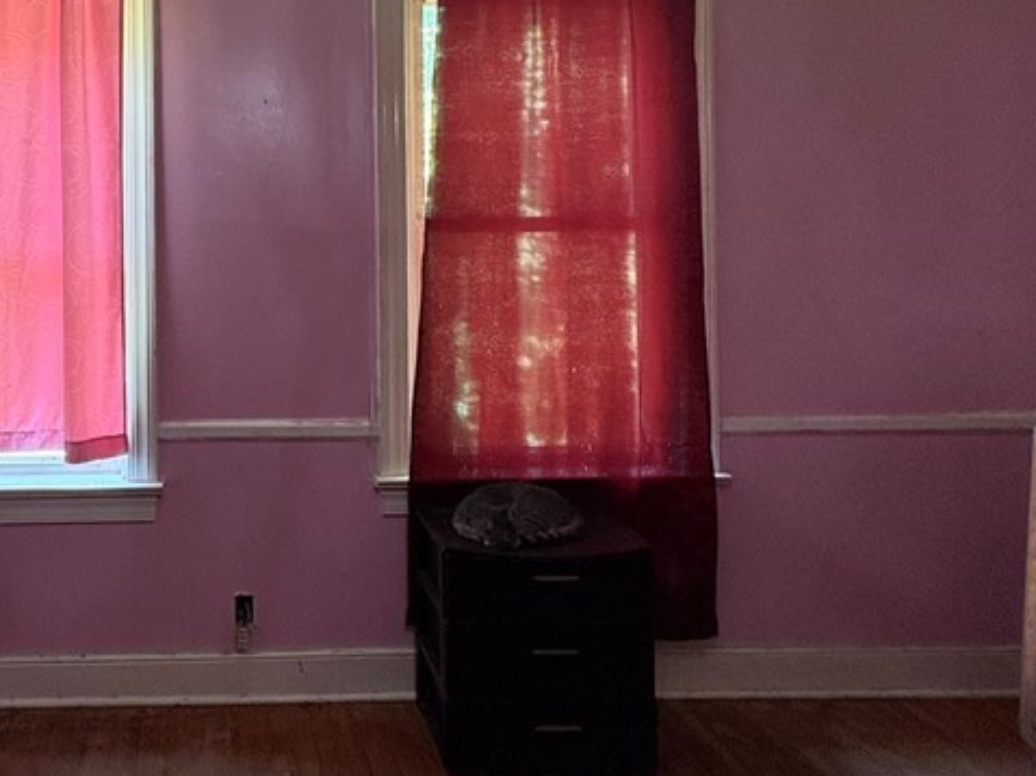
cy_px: 215
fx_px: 897
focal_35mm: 30
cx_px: 210
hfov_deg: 55.8
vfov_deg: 45.5
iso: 400
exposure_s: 1/60
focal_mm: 2.22
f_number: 2.2
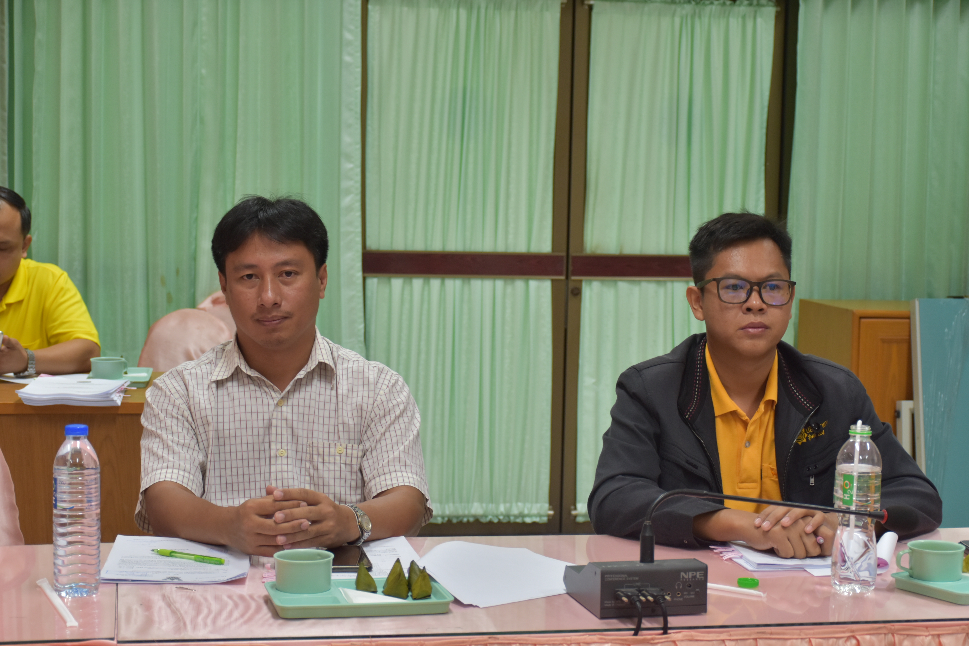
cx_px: 484
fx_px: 1817
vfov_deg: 20.2
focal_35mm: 68
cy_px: 323
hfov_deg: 29.9
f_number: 4.5
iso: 560
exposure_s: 1/60
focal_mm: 45
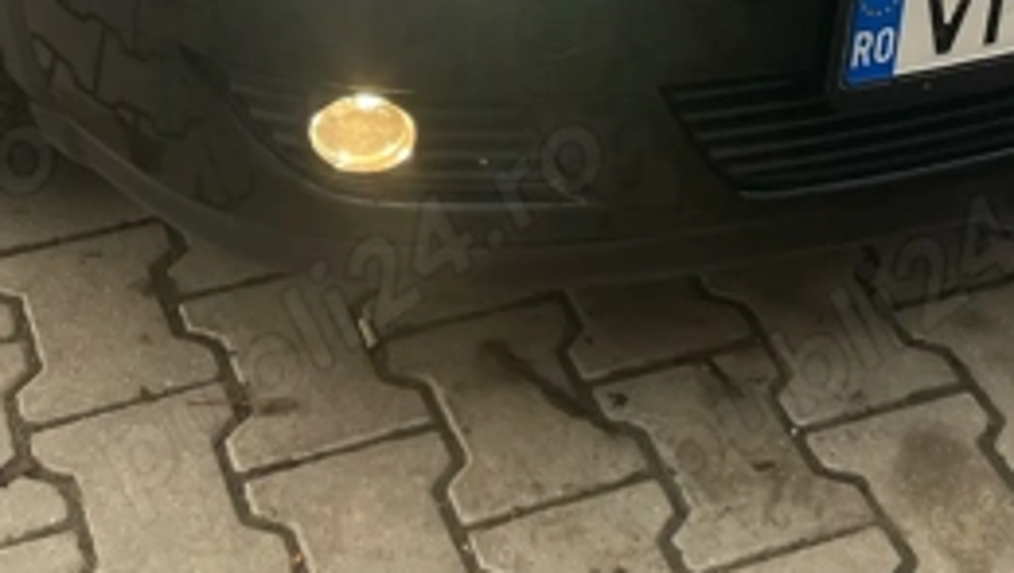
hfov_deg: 24.4
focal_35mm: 87
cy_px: -756
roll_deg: -6.1
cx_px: 624
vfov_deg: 11.7
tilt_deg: -13.5
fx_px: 2342
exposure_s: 1/211
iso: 32
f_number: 1.6
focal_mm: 4.2
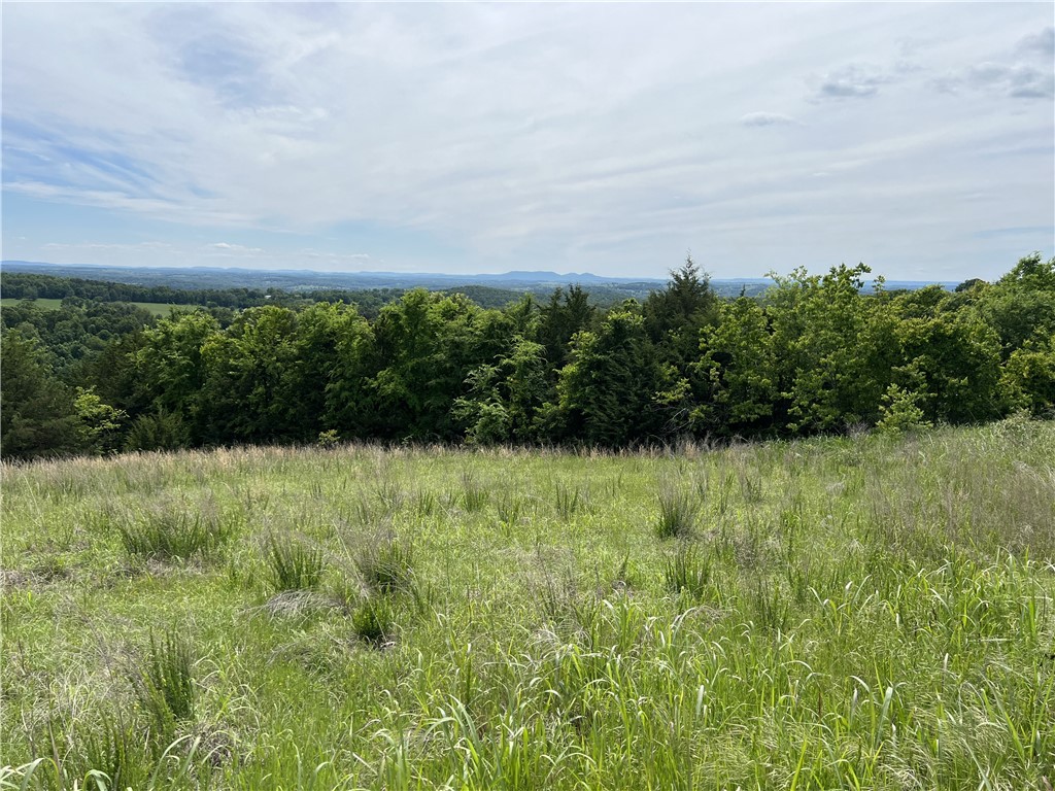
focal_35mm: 26
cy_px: 396
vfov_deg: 53.1
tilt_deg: -9.0
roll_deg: -0.8
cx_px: 528
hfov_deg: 67.3
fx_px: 792
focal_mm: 5.7
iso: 50
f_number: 1.5
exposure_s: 1/5882
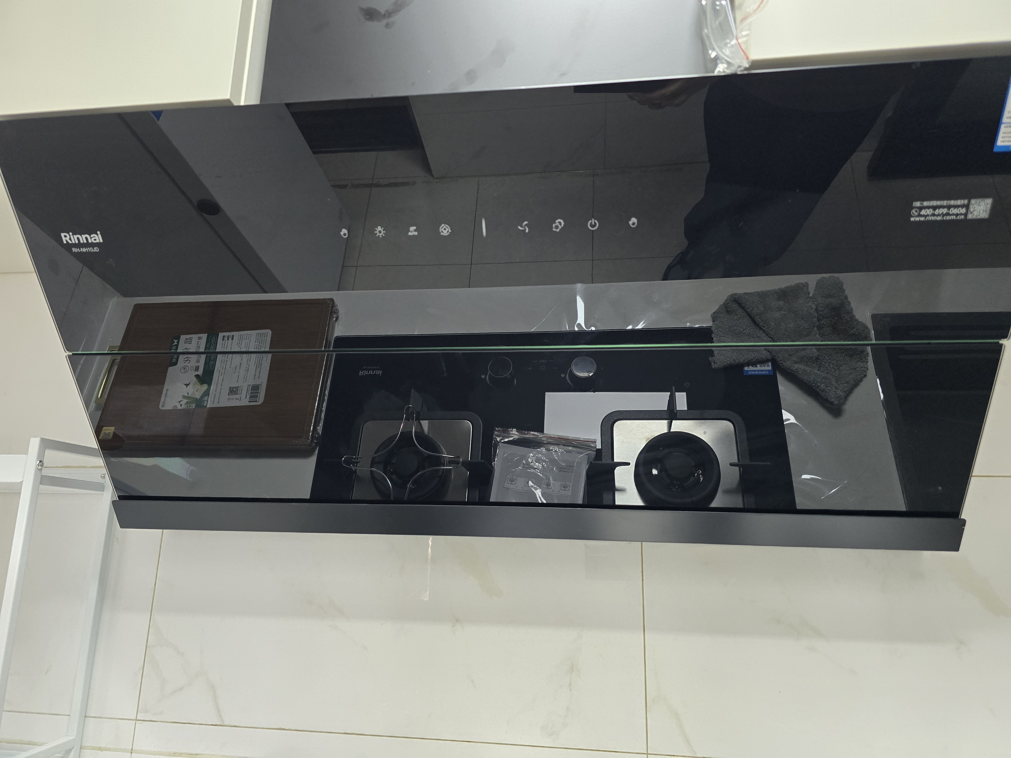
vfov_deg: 58.9
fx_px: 672
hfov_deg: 73.9
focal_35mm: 23
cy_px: 379
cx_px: 506
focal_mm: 6.3
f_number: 1.7
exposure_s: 1/100
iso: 500
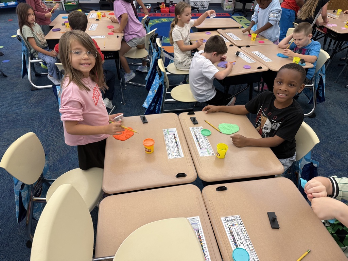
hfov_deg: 71.6
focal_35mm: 24
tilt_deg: -38.1
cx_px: 174
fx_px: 241
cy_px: 130
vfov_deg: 56.8
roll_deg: -1.4
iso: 200
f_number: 1.78
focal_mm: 6.76
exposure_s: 1/120
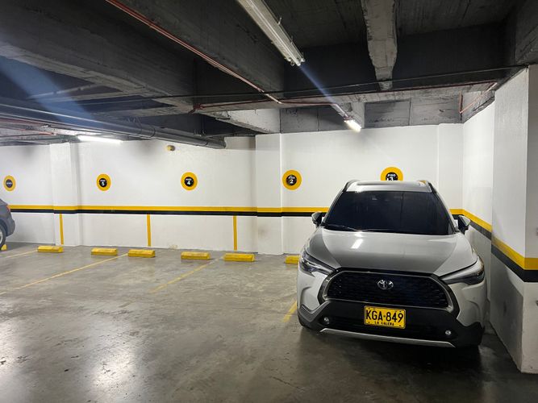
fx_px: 404
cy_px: 202
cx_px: 269
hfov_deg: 67.3
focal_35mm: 26
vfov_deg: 53.0
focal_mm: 5.7
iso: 400
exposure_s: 1/60
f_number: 1.5
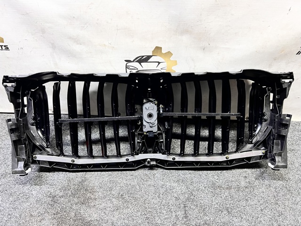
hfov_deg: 67.3
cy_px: 113
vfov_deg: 53.0
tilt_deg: -47.6
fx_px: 226
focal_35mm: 26
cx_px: 150
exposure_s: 1/50
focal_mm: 5.7
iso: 500
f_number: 1.5
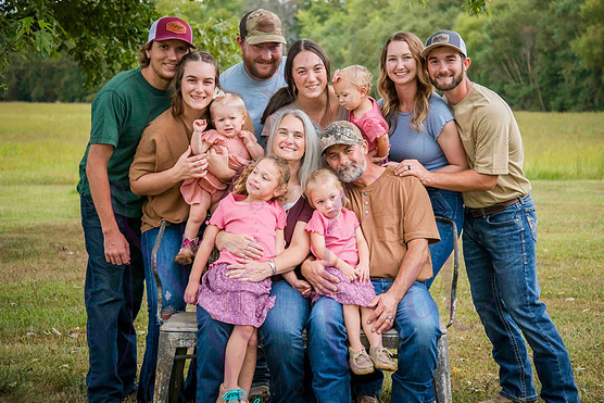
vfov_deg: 16.9
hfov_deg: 25.0
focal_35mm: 81
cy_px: 180
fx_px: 1359
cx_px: 322
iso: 400
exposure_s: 1/640
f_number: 4.5
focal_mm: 70
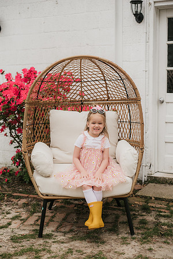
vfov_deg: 39.6
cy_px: 130
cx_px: 86
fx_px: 360
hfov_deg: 27.0
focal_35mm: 50
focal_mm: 50
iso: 100
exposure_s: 1/640
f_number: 2.8
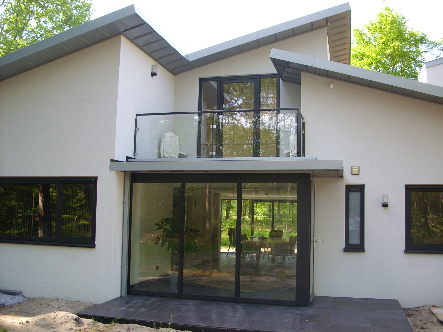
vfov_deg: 37.7
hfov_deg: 49.0
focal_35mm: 38
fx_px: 486
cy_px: 166
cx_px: 222
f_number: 2.8
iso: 50
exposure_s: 1/91
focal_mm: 7.8
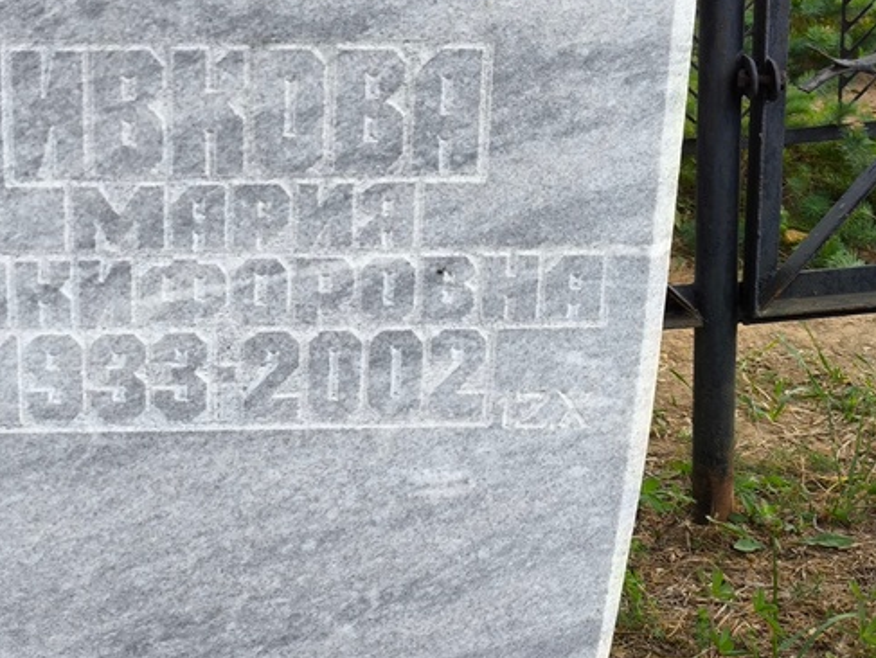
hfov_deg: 23.5
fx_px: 2077
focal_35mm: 82
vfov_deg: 18.0
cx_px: 204
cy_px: 315
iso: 50
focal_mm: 4.71
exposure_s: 1/211
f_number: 1.7
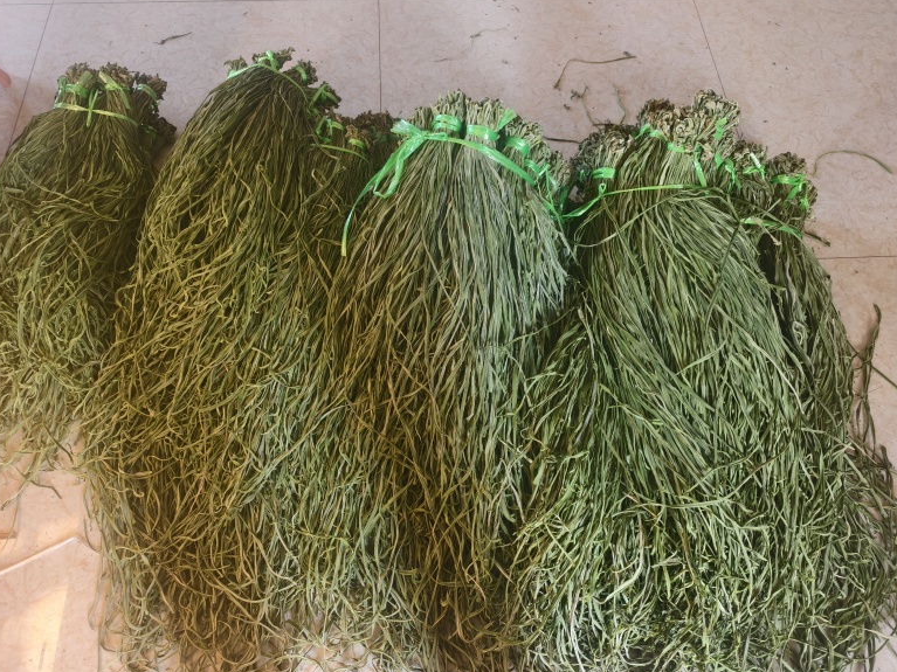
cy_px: 326
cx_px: 439
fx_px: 622
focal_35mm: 24
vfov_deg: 56.8
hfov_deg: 71.6
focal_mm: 5.6
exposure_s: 1/60
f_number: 1.57
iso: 696
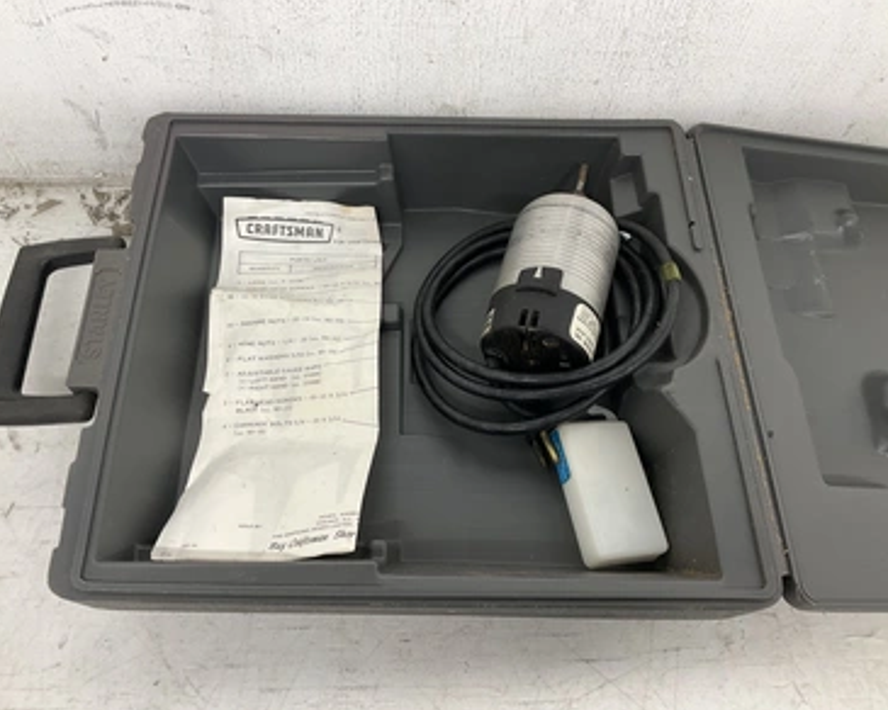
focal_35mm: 31
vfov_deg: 47.1
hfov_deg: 57.2
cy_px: 353
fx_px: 815
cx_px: 443
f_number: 1.8
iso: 40
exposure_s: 1/60
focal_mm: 3
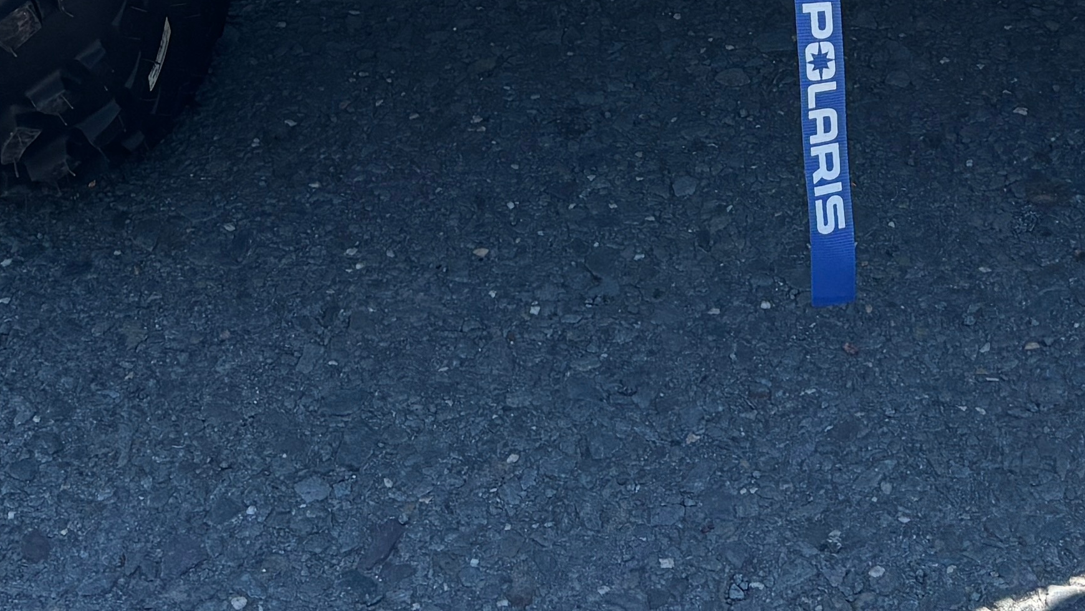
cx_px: 925
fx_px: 2676
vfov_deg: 11.5
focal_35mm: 93
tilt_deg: -9.6
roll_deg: +2.9
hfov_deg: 22.5
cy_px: -678
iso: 50
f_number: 1.6
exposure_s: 1/1616
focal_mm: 5.96
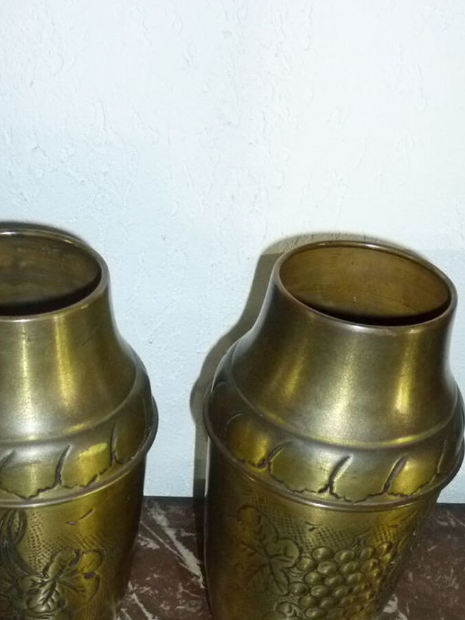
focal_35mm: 43
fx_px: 770
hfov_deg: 33.4
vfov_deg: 42.7
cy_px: 456
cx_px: 173
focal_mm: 5.2
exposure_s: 1/30
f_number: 3.5
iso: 400
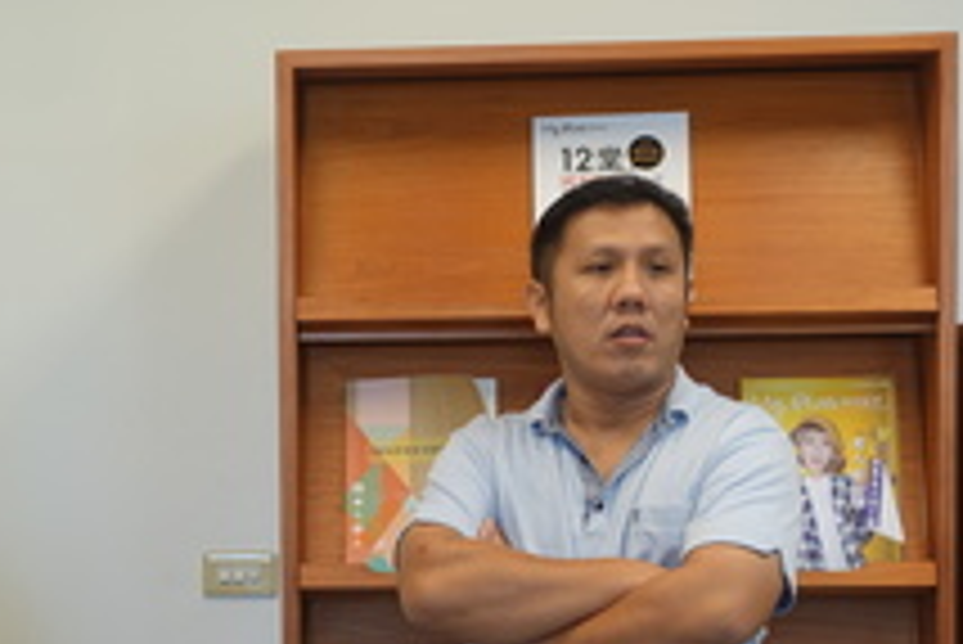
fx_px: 2356
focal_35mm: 88
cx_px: 180
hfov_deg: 22.8
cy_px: 561
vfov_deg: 15.4
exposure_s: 1/60
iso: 125
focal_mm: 17.27
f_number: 2.8
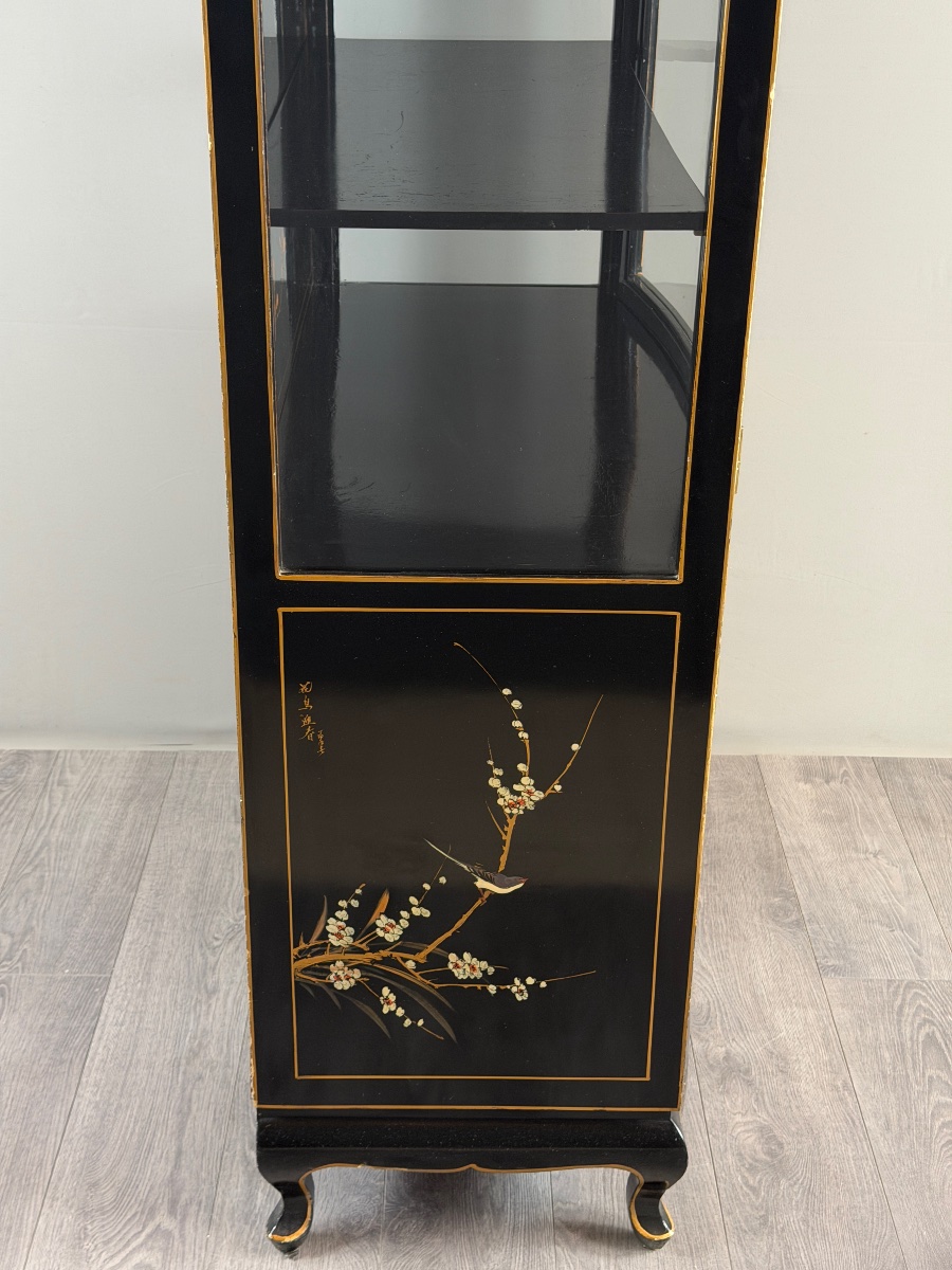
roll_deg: -1.9
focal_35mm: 48
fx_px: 1760
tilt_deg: -26.3
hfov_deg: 30.3
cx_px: 476
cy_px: 635
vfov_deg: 39.7
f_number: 1.78
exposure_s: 1/50
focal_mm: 6.76
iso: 125
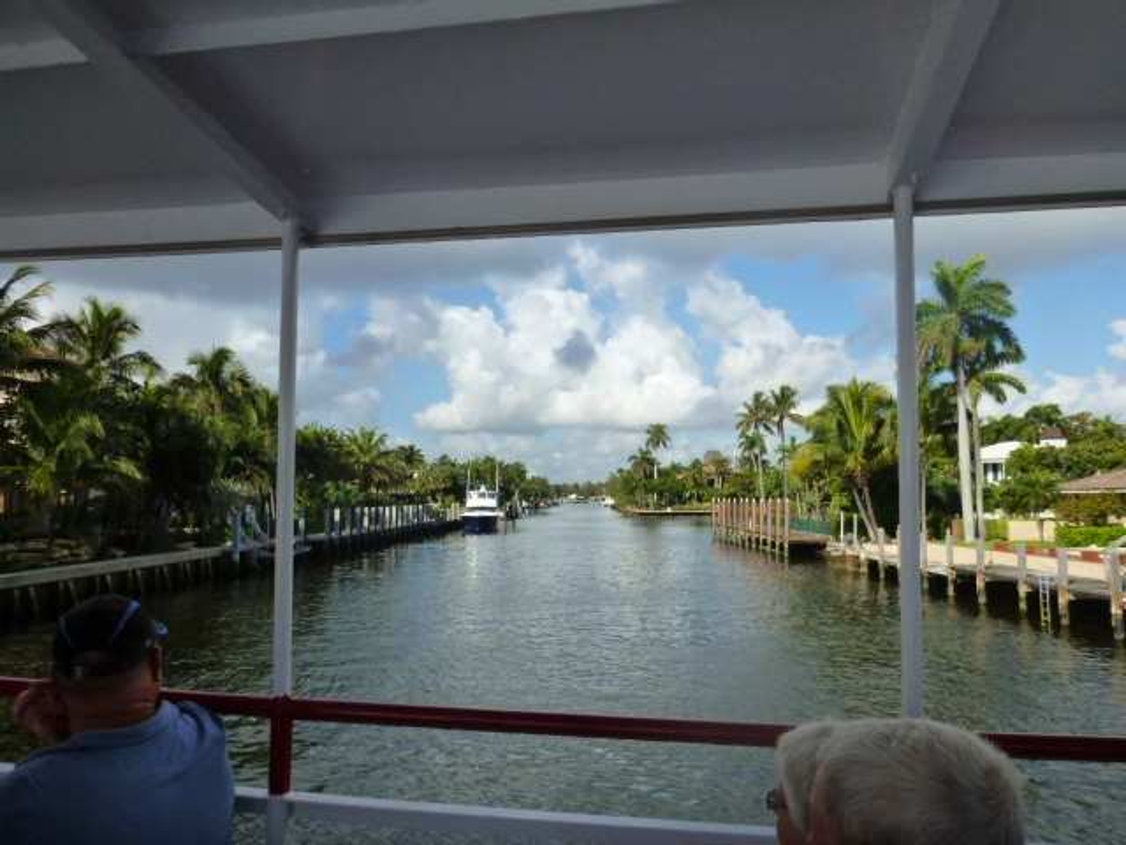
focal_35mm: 28
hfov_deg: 63.4
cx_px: 563
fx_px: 911
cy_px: 422
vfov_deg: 49.7
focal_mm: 4.9
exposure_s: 1/1300
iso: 160
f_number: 3.3
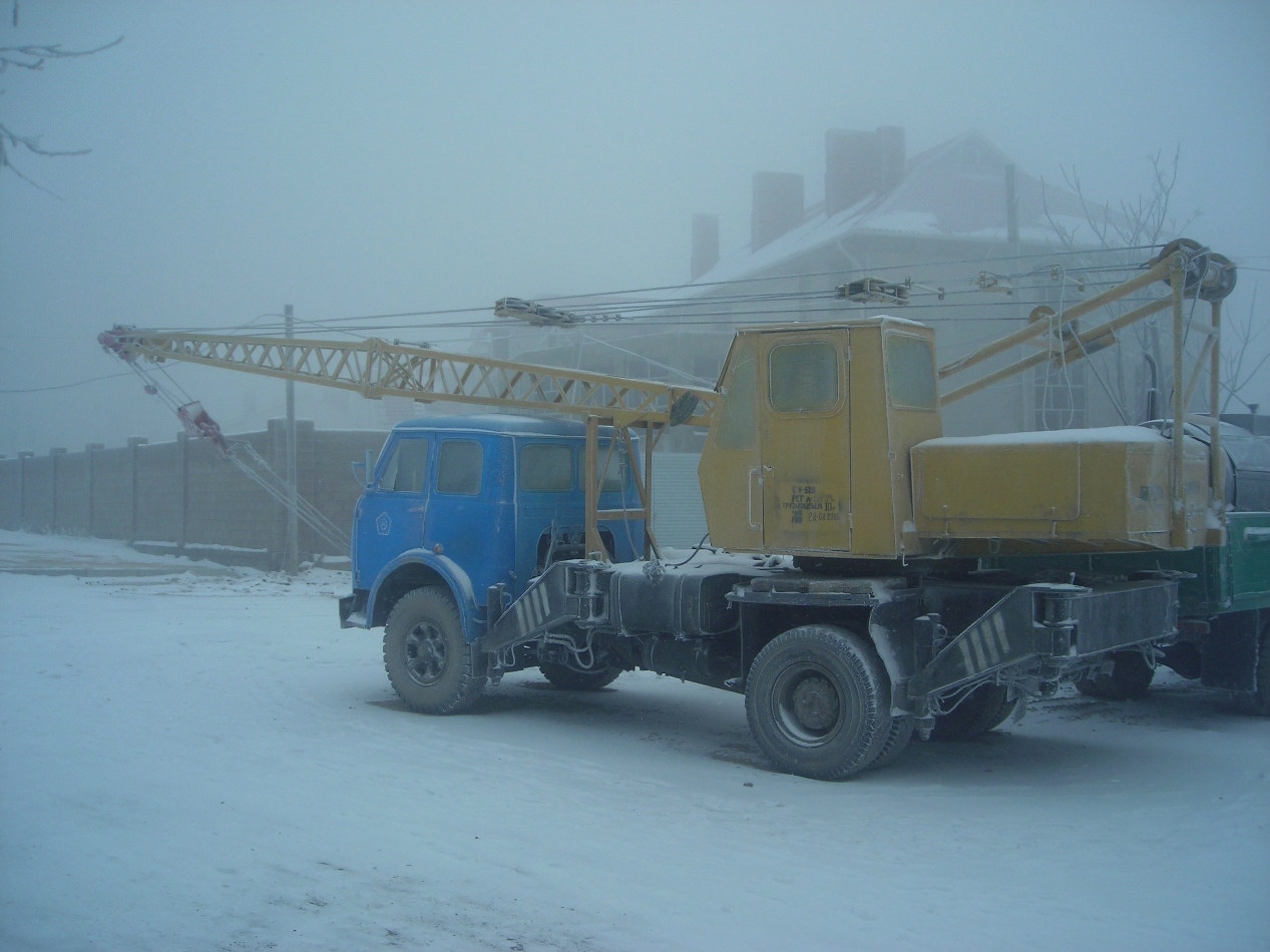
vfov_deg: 37.7
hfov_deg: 49.0
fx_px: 1394
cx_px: 635
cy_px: 476
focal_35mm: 38
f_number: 3.2
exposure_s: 1/278
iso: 50
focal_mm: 6.3
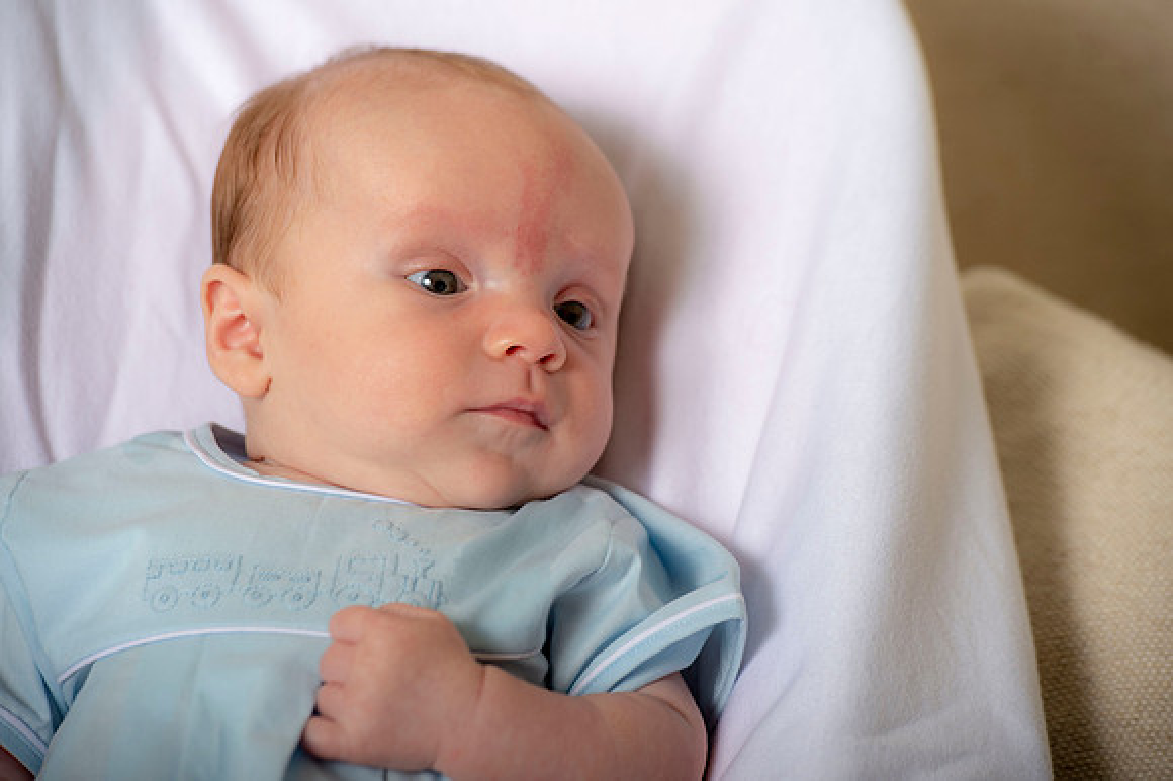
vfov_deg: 7.0
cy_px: 390
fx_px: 6350
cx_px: 586
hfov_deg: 10.6
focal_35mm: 195
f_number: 5.6
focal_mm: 195
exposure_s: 1/200
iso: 250
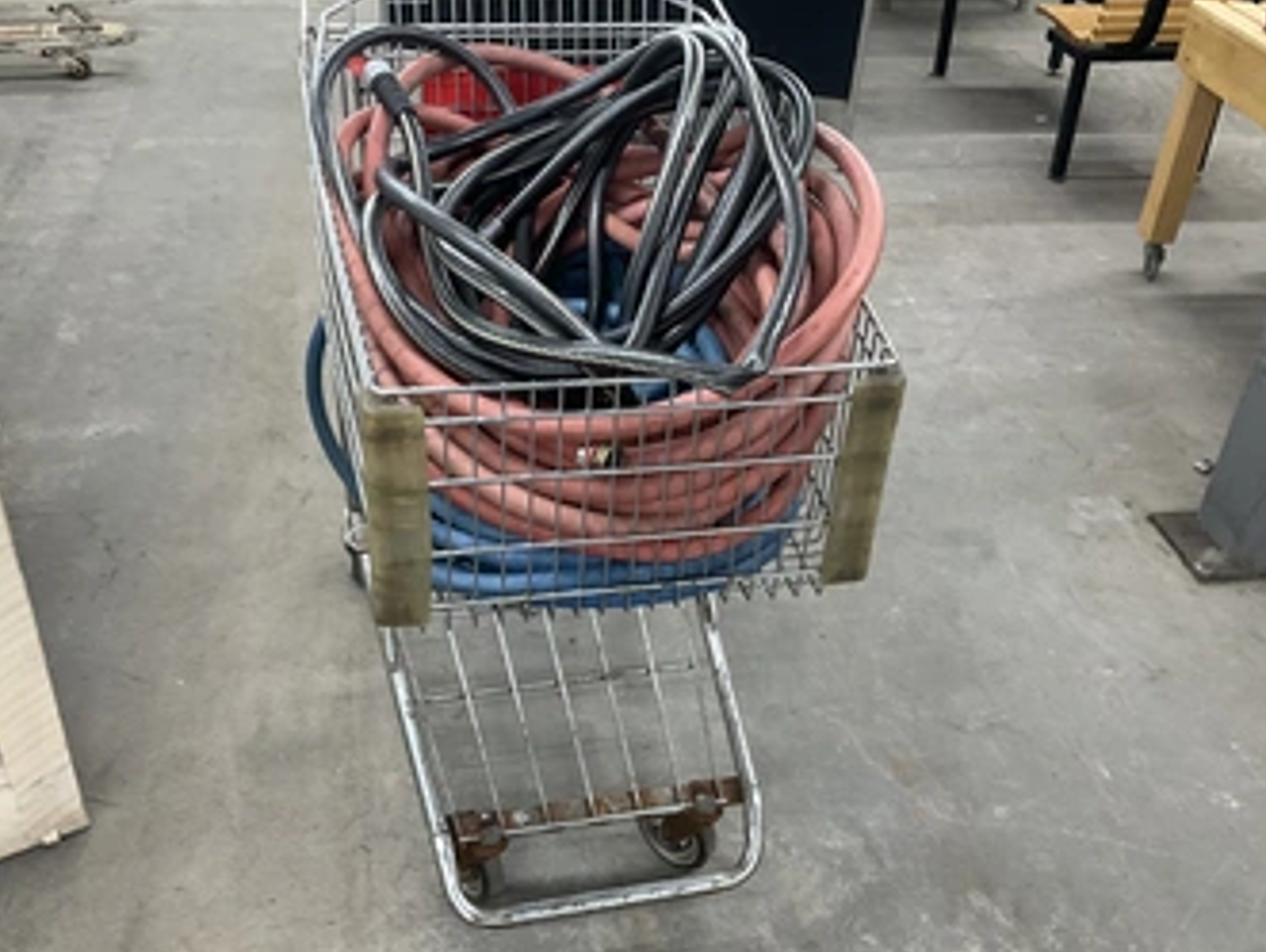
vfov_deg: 40.7
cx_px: 639
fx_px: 1281
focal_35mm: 35
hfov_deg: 52.6
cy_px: 432
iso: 200
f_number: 1.8
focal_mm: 3
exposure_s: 1/60
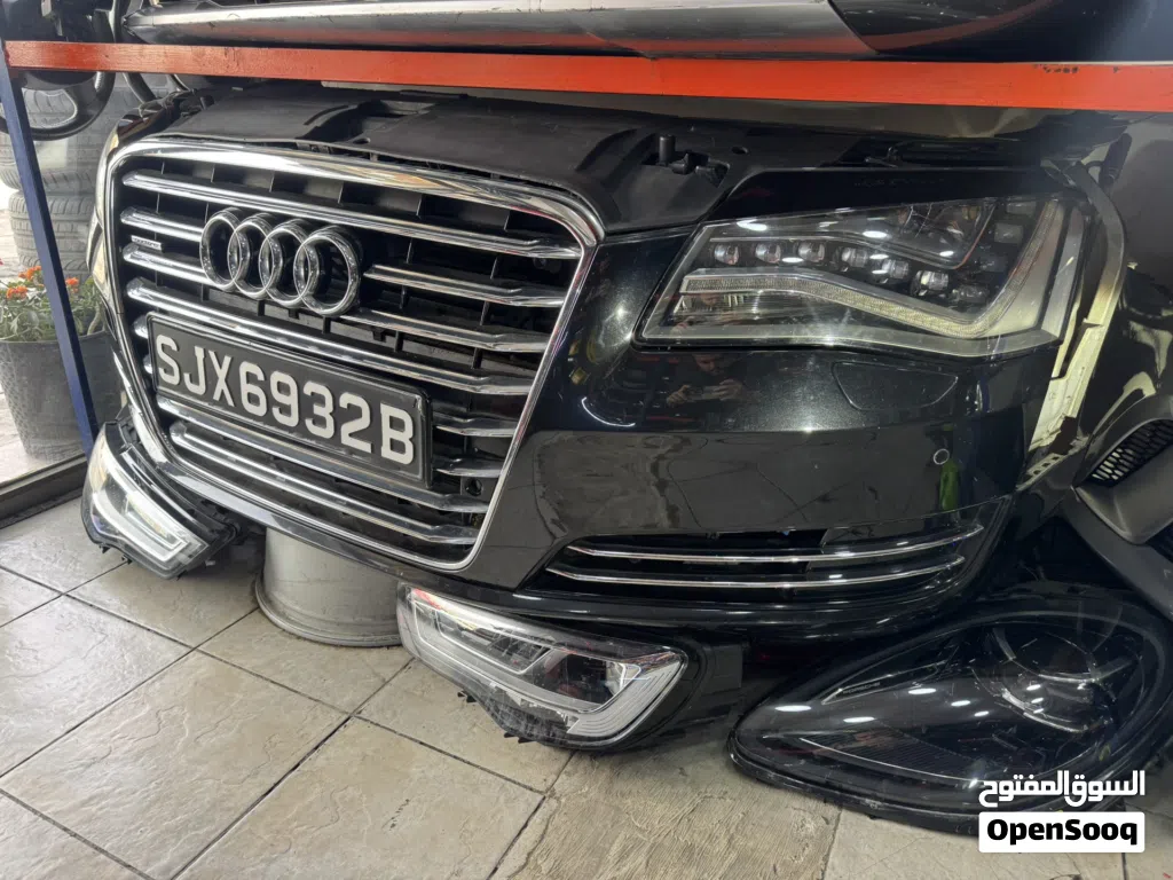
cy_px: 440
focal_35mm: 24
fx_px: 813
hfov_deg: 71.6
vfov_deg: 56.8
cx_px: 586
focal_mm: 6.76
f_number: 1.78
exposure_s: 1/121
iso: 100
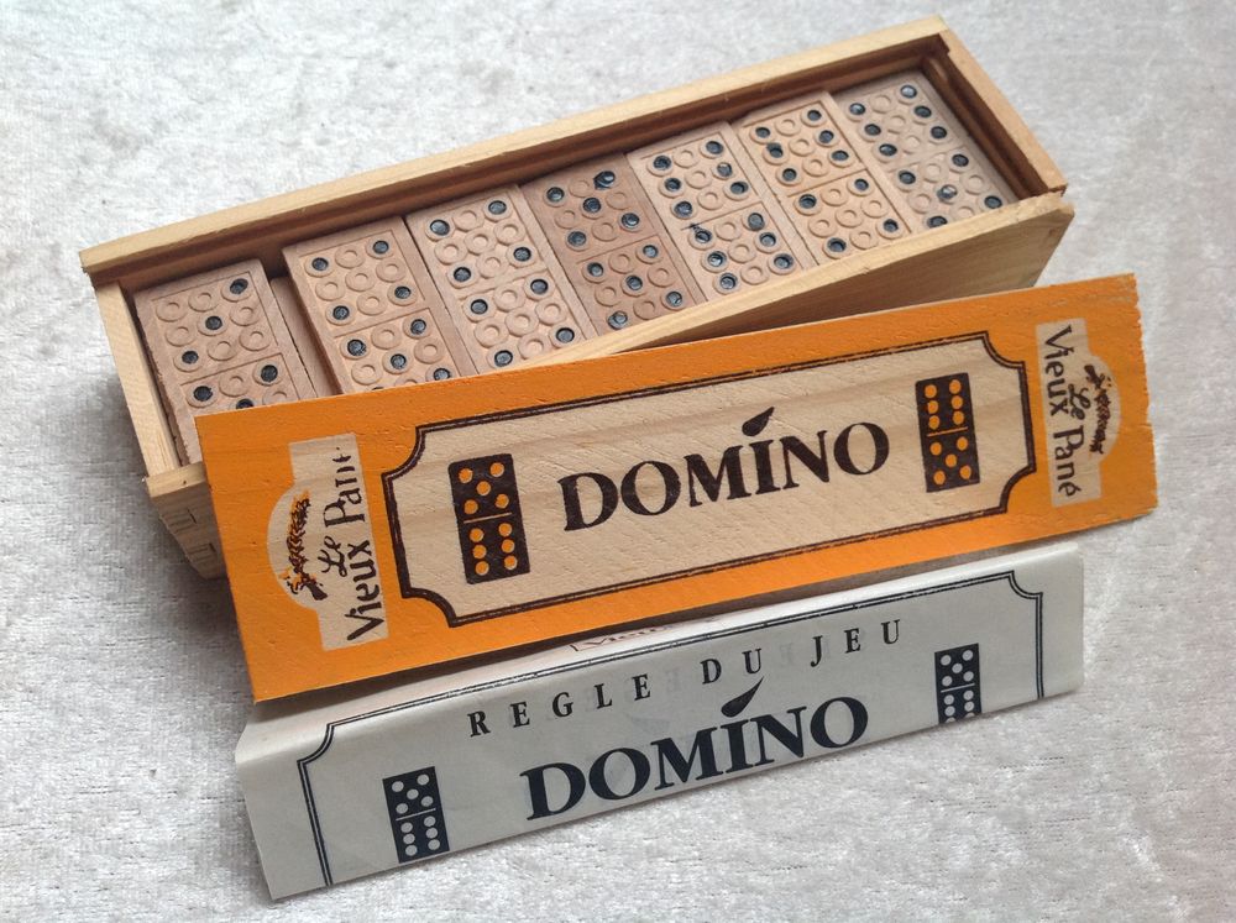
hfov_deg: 52.7
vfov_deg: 40.6
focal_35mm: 35
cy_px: 462
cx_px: 618
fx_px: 1248
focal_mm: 4.28
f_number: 2.4
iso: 100
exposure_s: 1/120
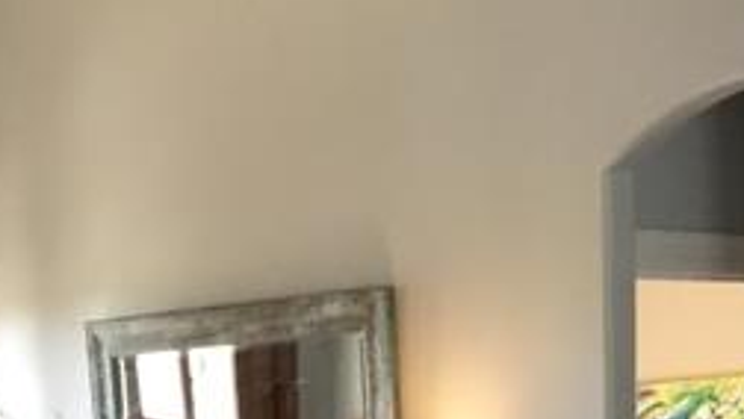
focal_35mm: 137
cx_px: 310
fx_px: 2704
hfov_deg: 15.7
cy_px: 1109
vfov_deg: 8.0
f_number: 2.4
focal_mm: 3.3
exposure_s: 1/30
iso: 80
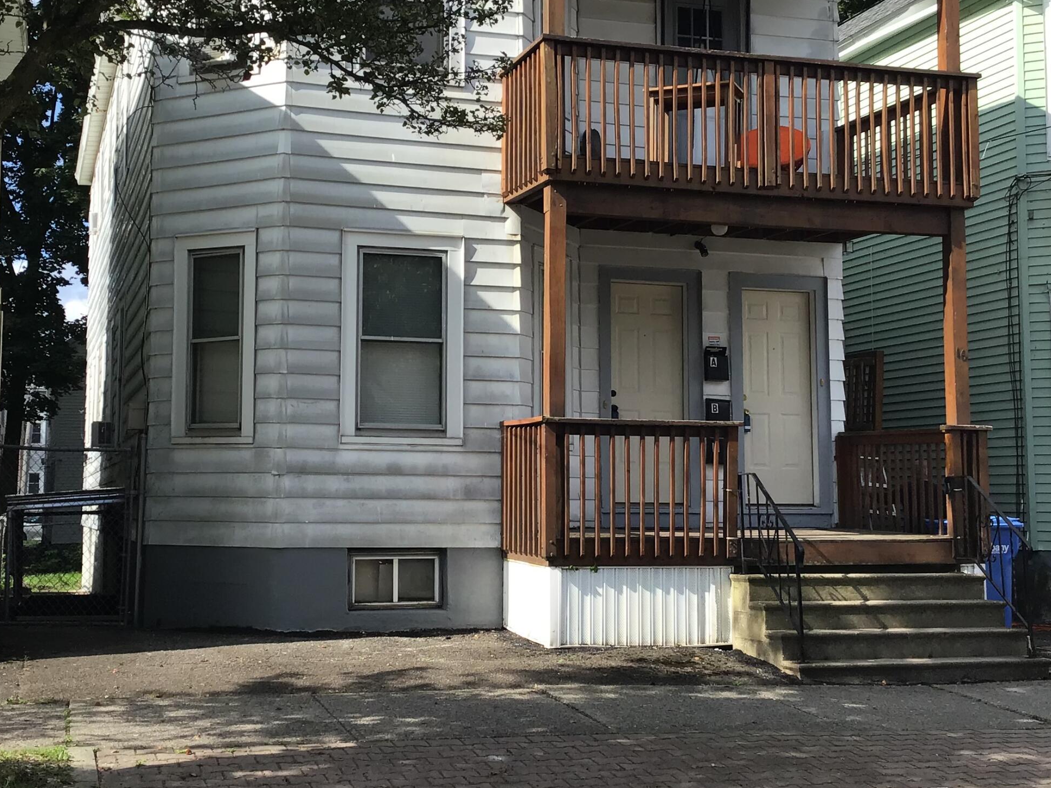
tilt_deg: +5.1
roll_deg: -1.1
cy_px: 353
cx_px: 470
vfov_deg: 30.2
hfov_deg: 39.6
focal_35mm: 48
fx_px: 1457
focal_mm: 3.3
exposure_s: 1/721
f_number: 2.4
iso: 25
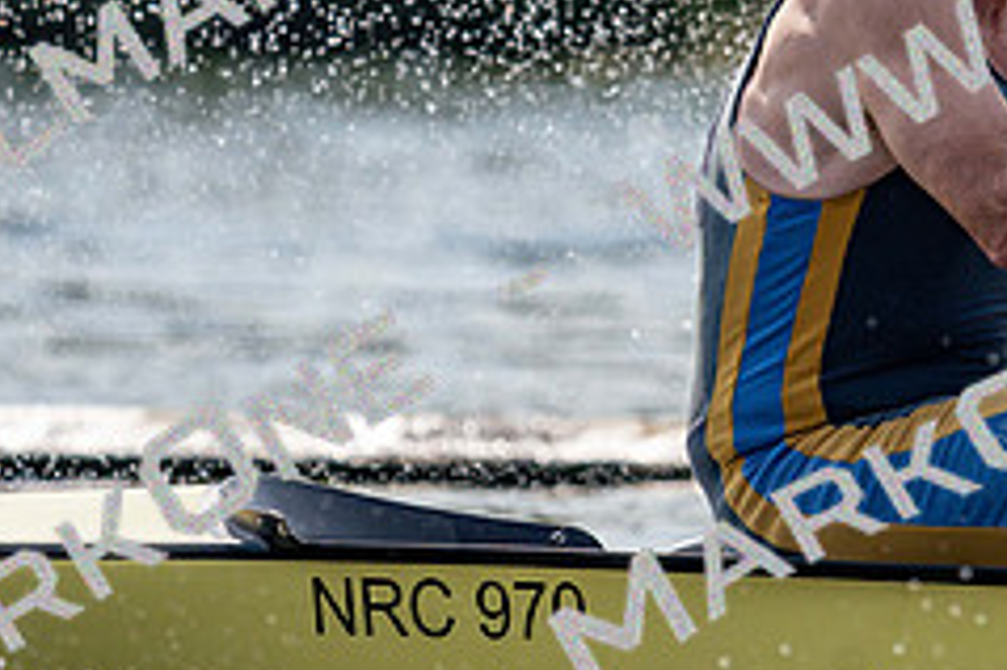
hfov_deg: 2.5
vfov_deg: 1.7
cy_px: 263
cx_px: 1138
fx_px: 23172
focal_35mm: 829
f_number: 6.3
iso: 200
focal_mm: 341
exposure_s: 1/1600
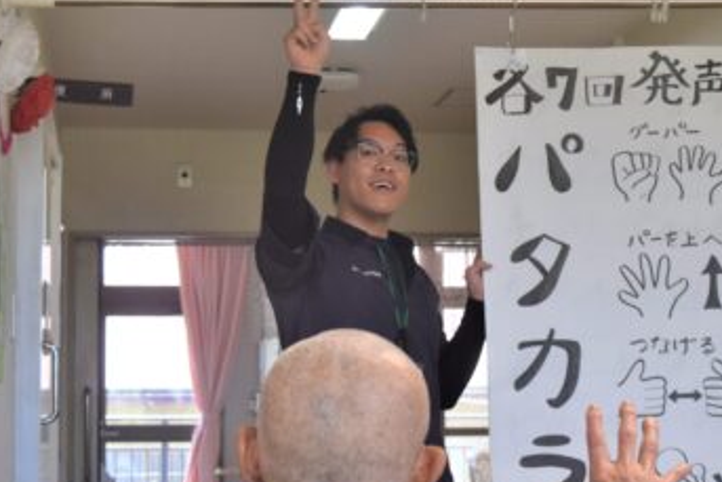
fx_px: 2089
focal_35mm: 104
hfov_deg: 19.6
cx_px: 408
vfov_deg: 13.2
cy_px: 244
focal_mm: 31
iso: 400
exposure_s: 1/160
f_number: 6.3
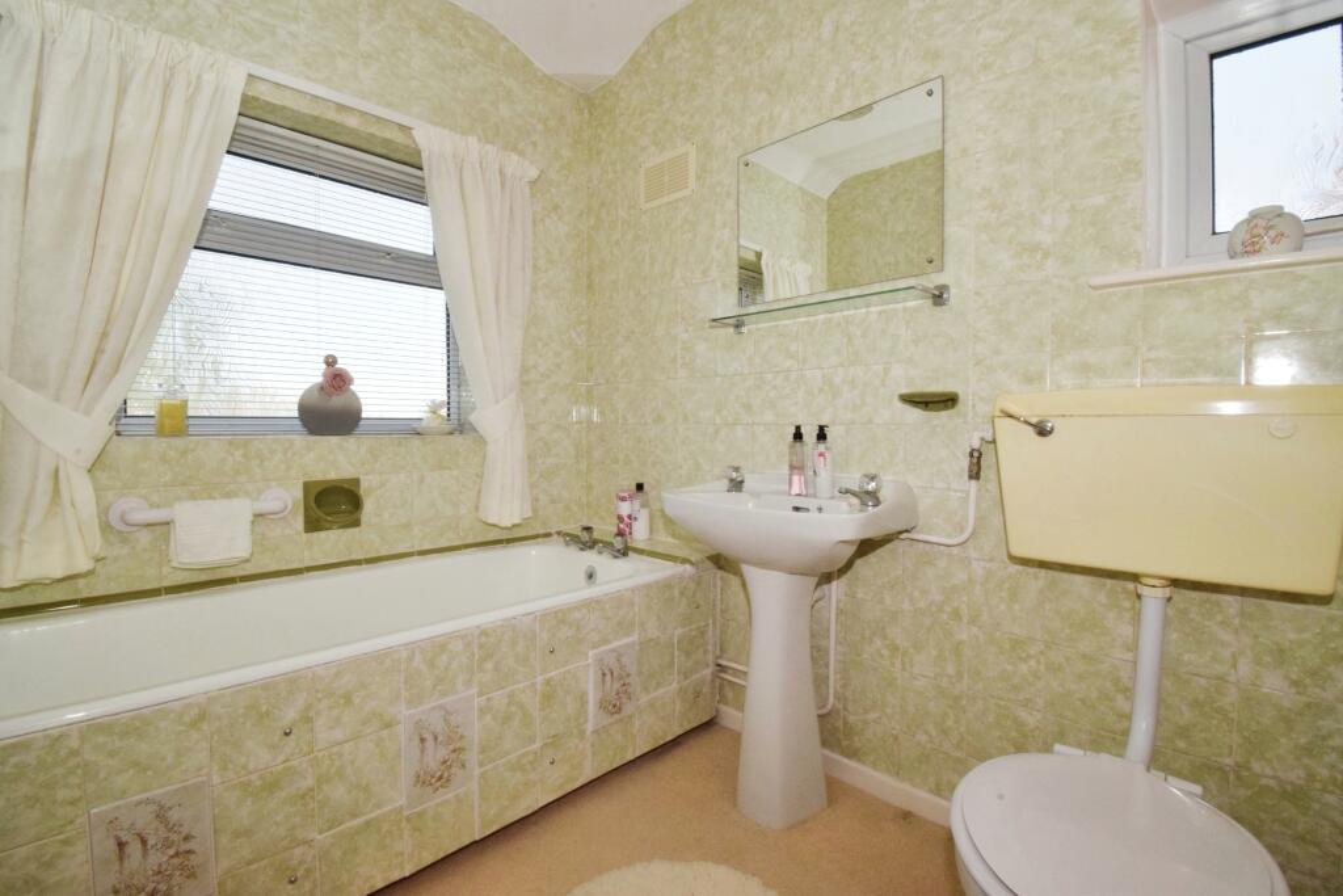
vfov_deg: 77.3
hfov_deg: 100.4
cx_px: 672
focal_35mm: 15
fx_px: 560
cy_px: 448
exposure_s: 1/60
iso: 1000
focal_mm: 10
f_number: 22
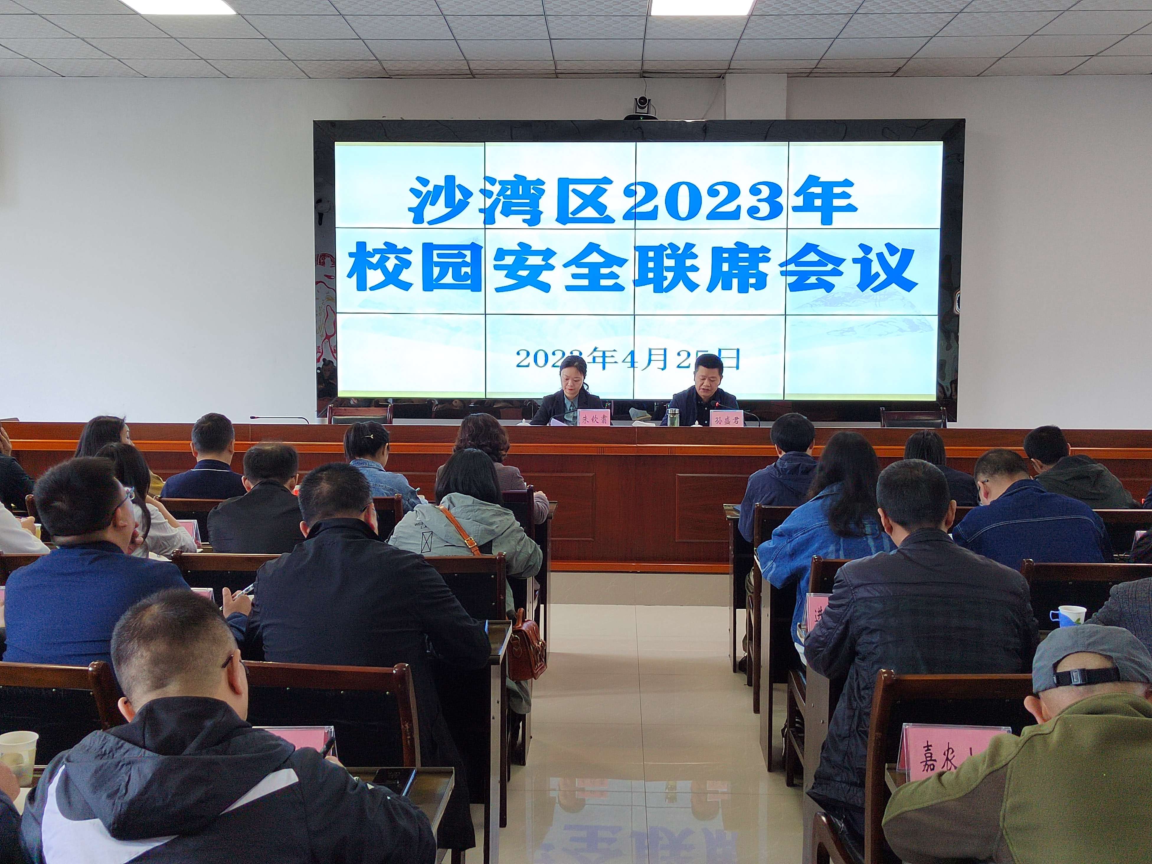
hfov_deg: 49.0
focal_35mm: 38
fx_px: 1265
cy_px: 432
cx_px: 576
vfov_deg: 37.7
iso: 666
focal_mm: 5.52
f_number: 1.9
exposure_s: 1/100
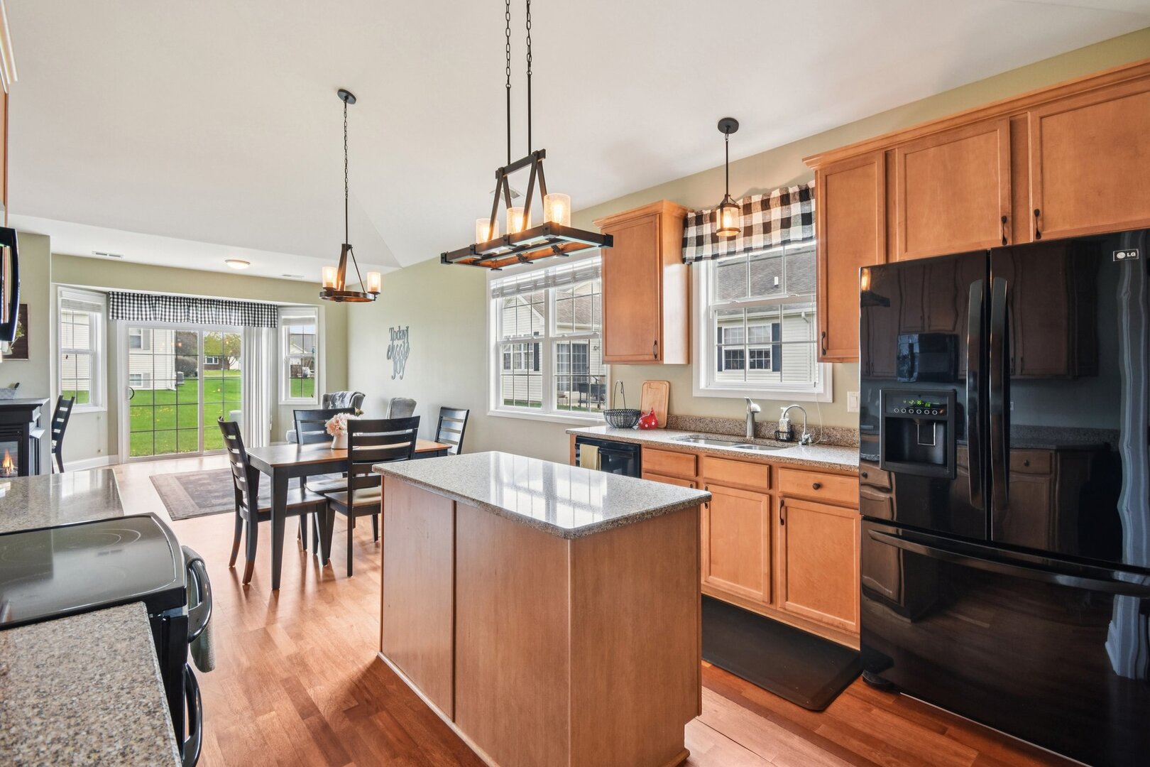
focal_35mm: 16
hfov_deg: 95.0
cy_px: 384
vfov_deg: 72.1
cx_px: 575
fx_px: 527
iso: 500
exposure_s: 1/30
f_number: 8
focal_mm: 11
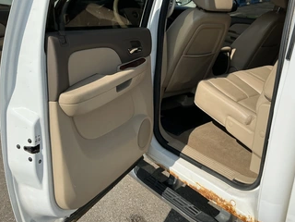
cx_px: 173
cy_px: 86
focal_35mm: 35
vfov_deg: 40.5
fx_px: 298
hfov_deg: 52.4
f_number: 1.8
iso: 25
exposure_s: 1/2320
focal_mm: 3
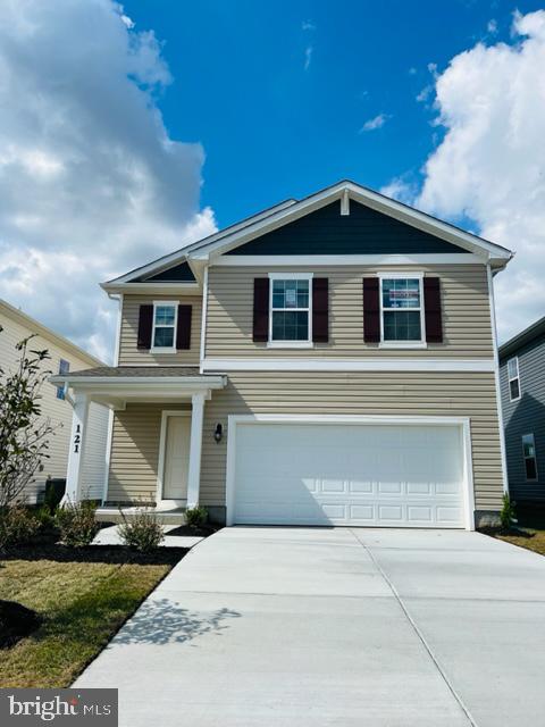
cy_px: 364
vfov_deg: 67.3
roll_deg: -0.9
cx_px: 272
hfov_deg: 53.1
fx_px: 546
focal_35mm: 26
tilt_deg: +13.2
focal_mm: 5.7
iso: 50
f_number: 1.5
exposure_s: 1/6211
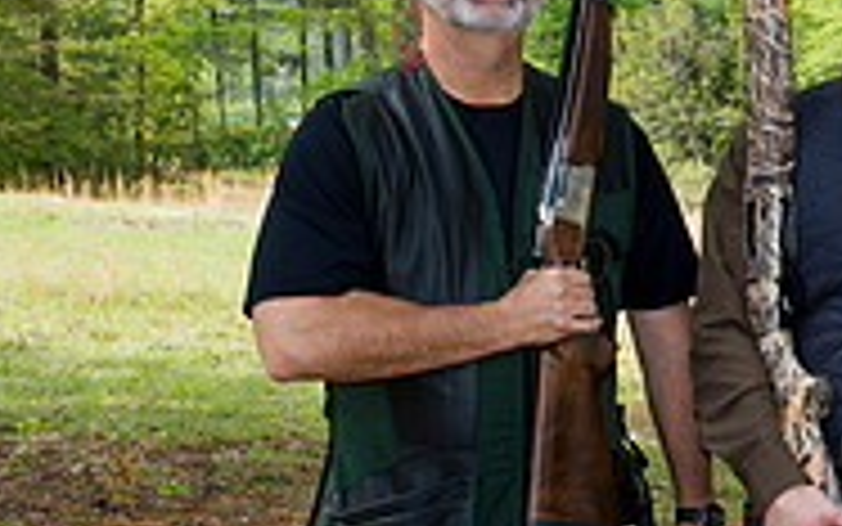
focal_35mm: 98
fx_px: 2250
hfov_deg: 19.4
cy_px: 337
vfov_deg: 13.3
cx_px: 1121
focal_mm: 31
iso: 400
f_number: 8
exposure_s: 1/250
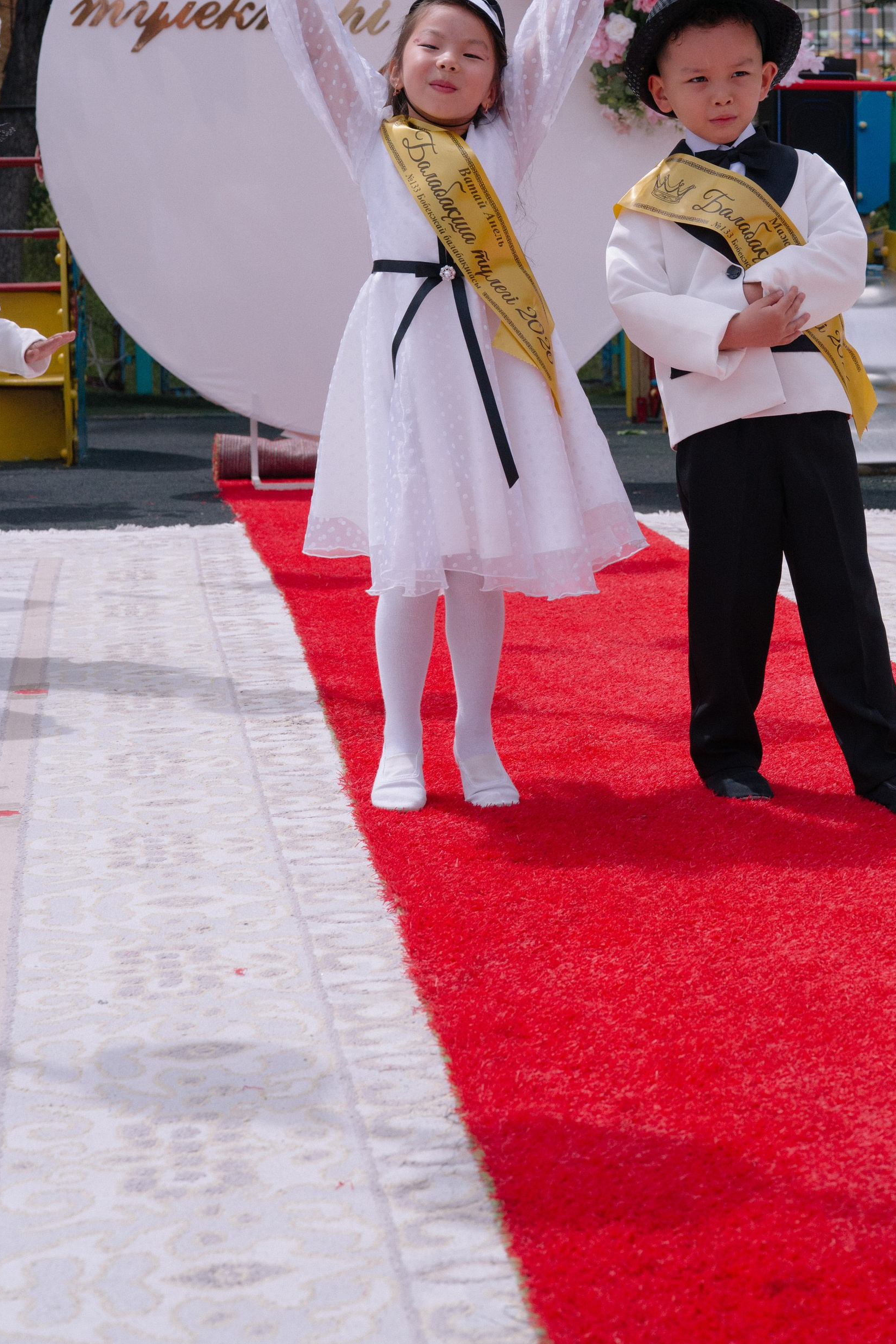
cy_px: 323
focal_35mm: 78
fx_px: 2911
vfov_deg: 25.6
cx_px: 662
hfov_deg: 17.4
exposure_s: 1/4000
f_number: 5.6
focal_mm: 50
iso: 1250
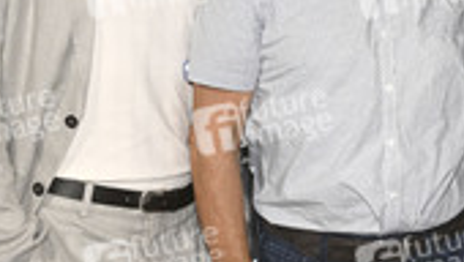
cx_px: 463
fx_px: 1367
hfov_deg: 18.8
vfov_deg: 10.9
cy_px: 55
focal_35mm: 111
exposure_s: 1/200
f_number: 5.6
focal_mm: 40
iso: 1250
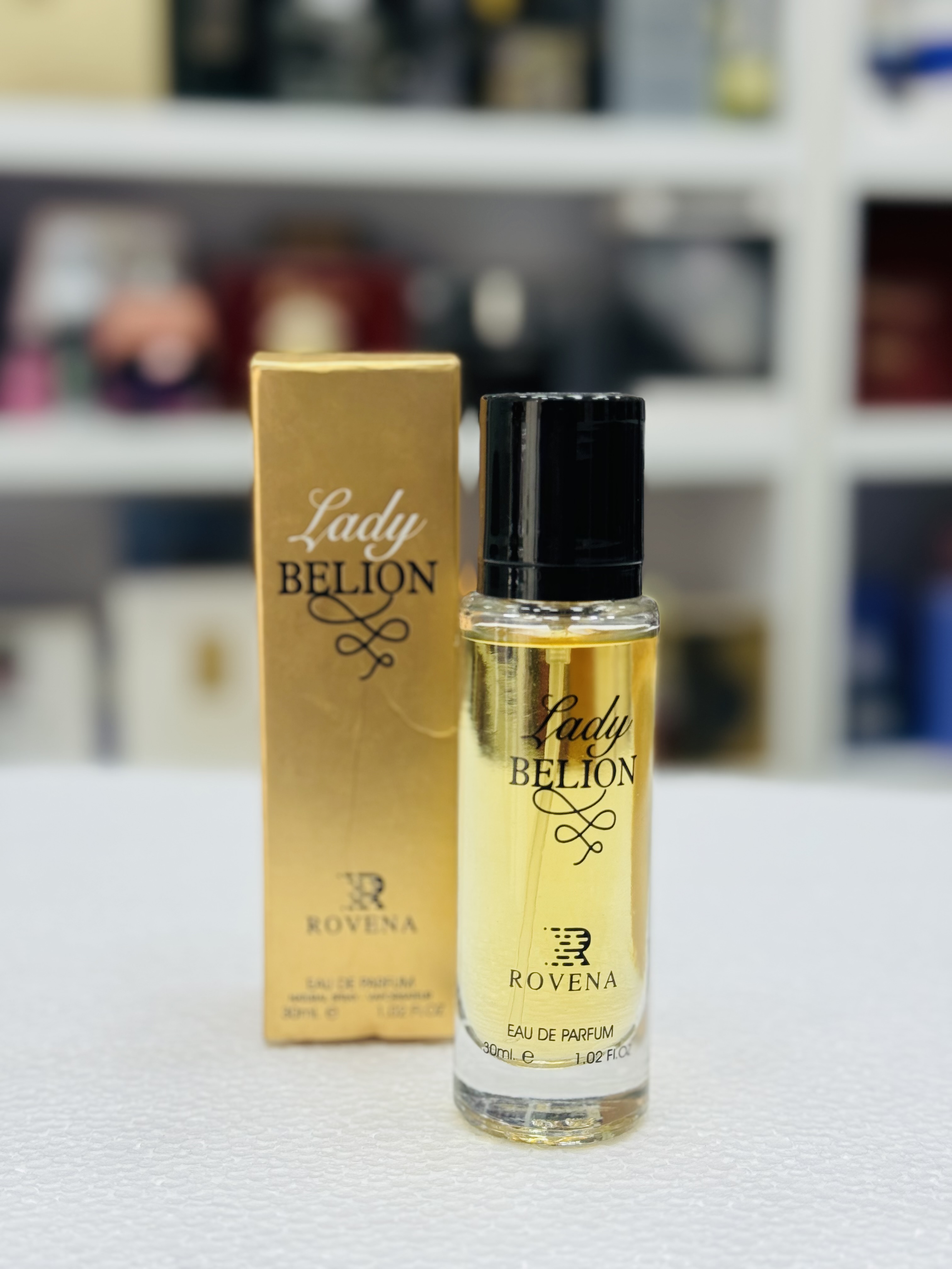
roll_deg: -0.1
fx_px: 1760
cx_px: 476
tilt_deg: -7.0
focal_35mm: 48
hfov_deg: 30.3
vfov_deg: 39.7
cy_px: 634
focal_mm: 6.76
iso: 64
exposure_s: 1/250
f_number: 1.78
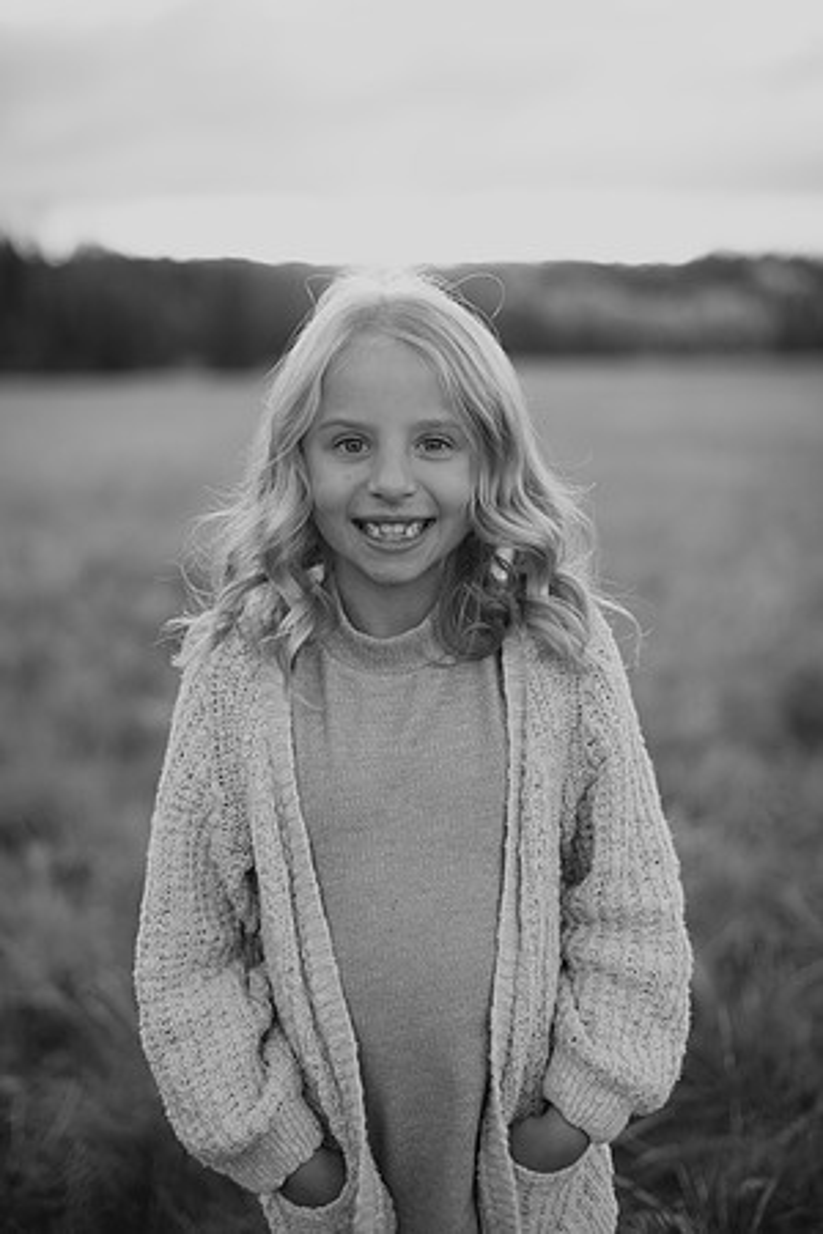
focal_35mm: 50
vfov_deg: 39.6
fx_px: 1714
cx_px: 412
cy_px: 617
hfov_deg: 27.0
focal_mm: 50
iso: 160
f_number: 2
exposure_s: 1/500
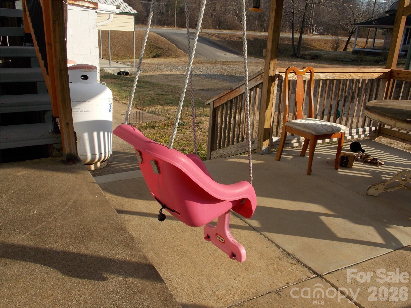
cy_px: 154
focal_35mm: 30
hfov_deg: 60.0
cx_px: 206
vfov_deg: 46.8
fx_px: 356
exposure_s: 1/800
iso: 80
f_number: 3.3
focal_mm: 5.3
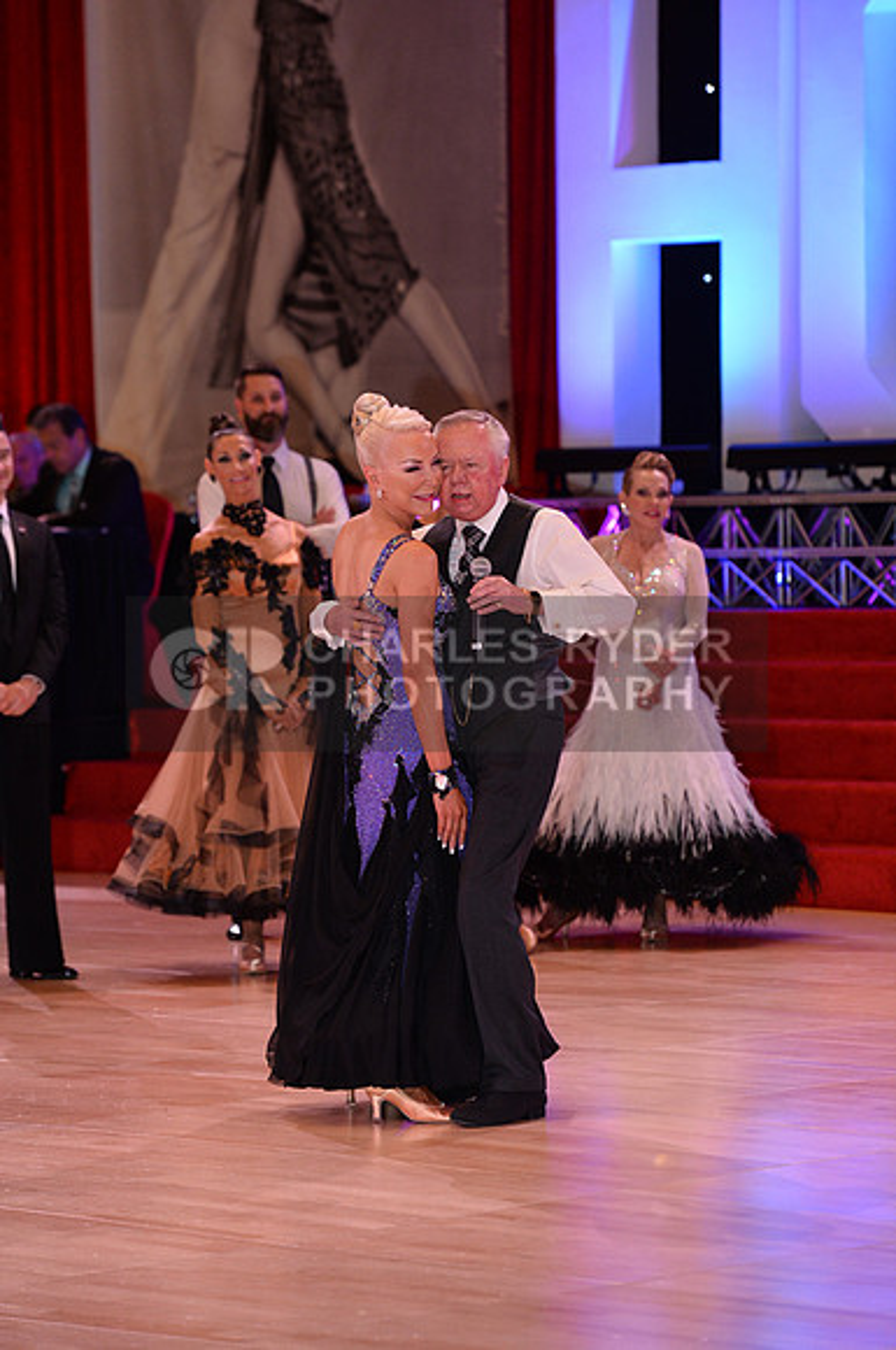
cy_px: 675
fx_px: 6178
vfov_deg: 12.5
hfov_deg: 8.3
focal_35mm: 165
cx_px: 448
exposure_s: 1/250
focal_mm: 165
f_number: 5
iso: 1600
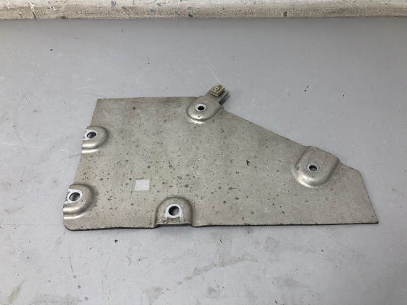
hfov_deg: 63.4
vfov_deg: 49.7
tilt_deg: -48.4
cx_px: 204
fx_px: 329
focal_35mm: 28
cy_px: 152
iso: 32
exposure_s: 1/33
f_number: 1.8
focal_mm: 4
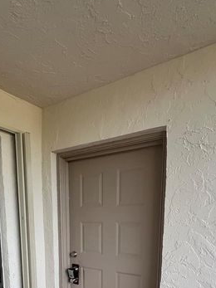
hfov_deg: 54.3
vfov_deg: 60.4
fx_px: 208
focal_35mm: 25
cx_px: 83
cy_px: 251
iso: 32
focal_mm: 1.57
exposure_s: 1/99
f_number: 1.8
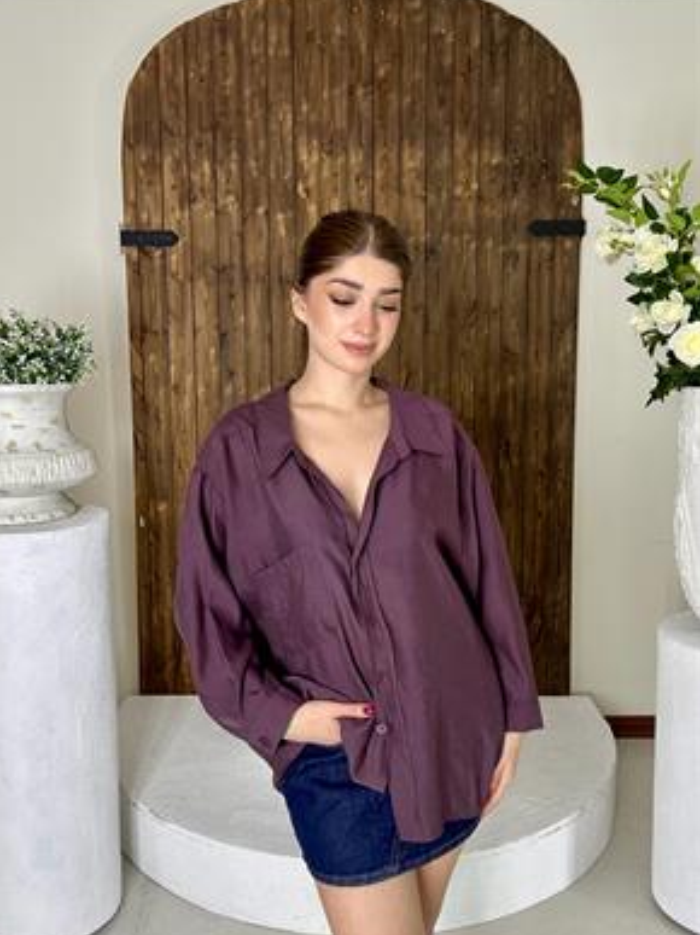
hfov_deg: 45.4
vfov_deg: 58.4
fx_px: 836
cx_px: 340
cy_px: 469
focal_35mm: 31
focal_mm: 2.69
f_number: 1.9
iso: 32
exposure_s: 1/100
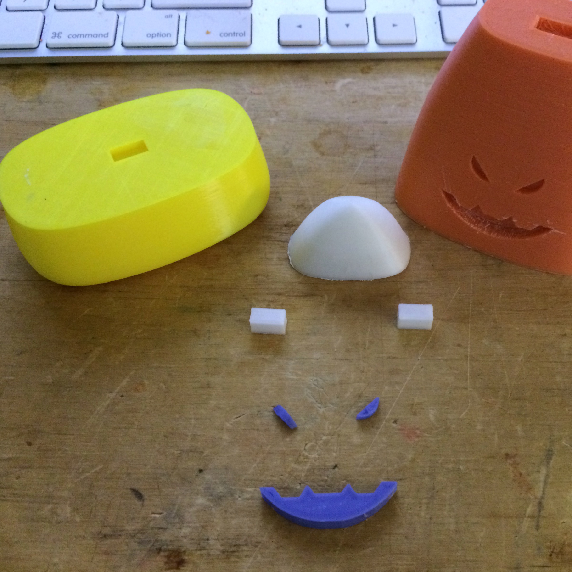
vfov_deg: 47.2
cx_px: 355
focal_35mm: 35
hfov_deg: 46.8
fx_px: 654
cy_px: 285
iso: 320
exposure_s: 1/15
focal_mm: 4.15
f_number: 2.2
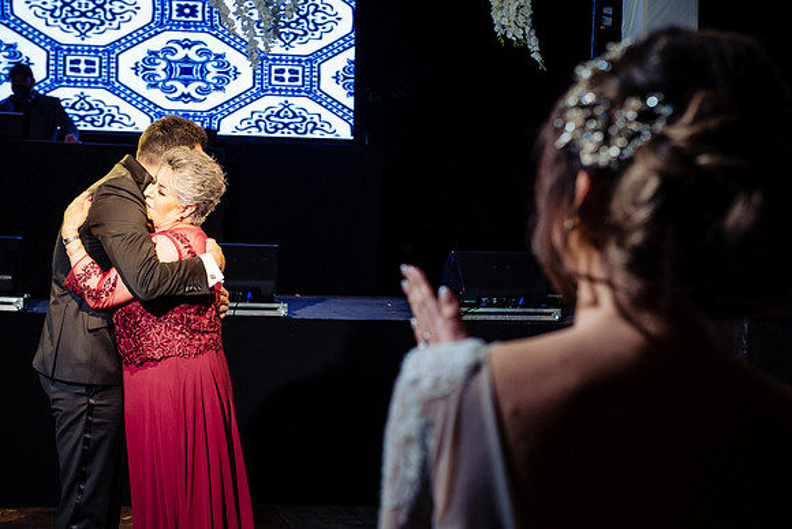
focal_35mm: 70
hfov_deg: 28.8
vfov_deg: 19.5
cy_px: 264
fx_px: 1540
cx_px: 396
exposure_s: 1/200
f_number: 6.3
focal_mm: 70
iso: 1600
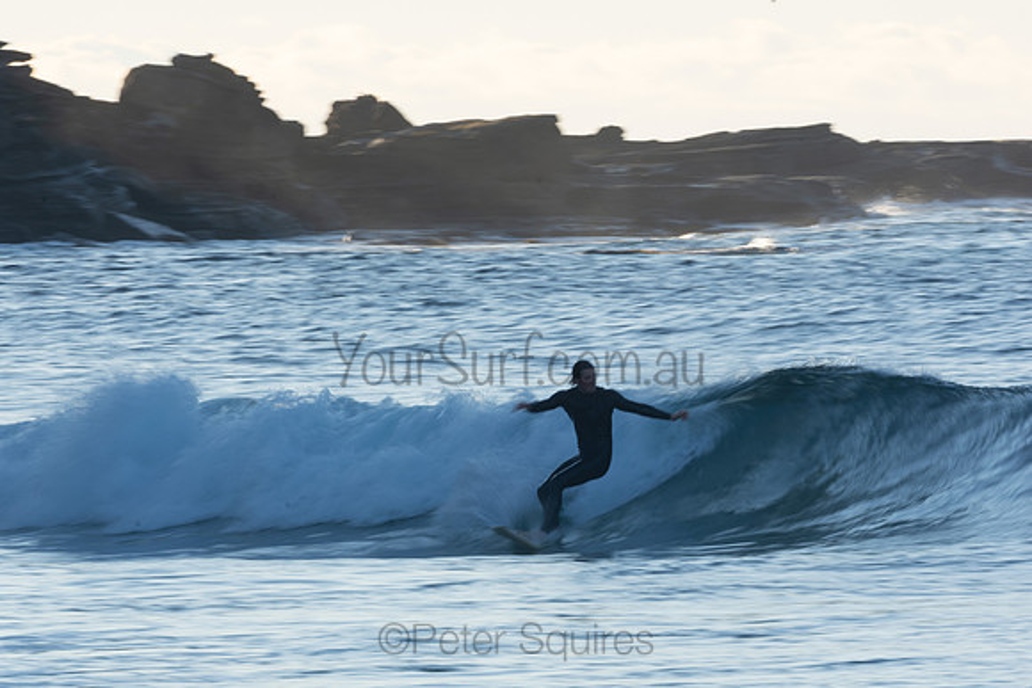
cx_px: 516
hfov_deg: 3.5
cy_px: 344
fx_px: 16773
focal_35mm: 585
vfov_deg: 2.4
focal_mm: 390
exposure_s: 1/30
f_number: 20
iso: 100
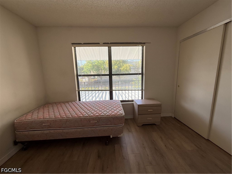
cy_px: 87
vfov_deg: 85.7
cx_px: 116
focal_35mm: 14
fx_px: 94
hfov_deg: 102.1
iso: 50
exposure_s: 1/262
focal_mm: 2.22
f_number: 2.2
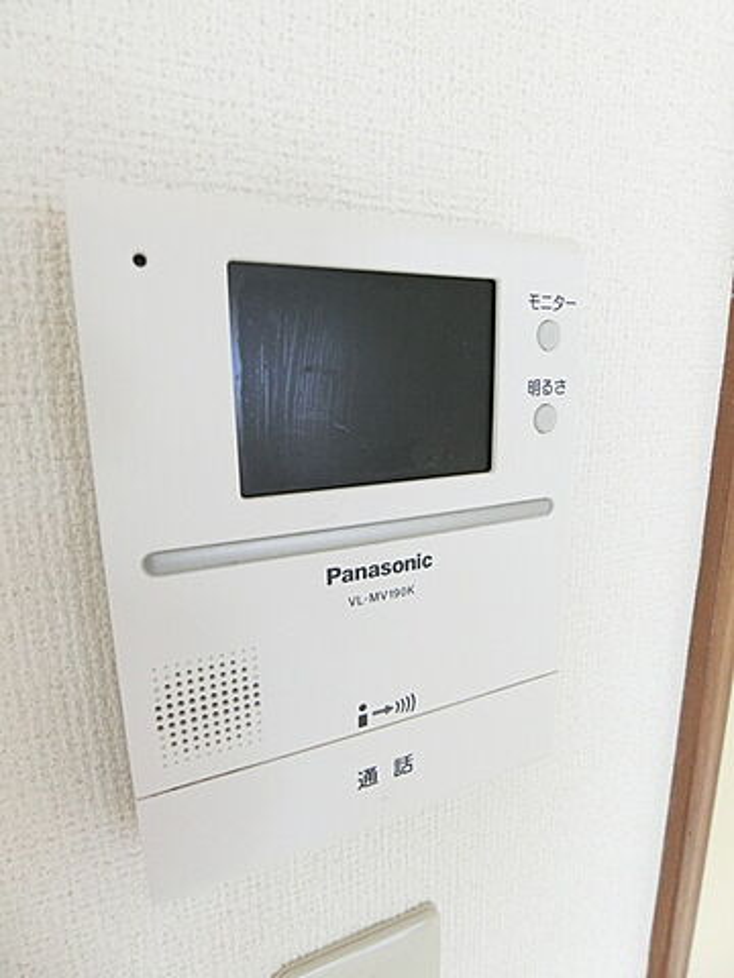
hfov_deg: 68.7
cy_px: 489
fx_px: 537
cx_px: 367
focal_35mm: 19
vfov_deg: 84.7
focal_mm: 4.06
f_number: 2.7
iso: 1600
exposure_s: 1/25
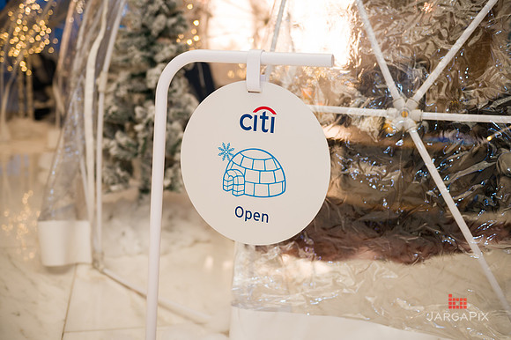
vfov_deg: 35.0
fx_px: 539
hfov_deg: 50.7
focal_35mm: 38
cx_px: 256
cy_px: 170
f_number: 3.2
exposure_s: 1/200
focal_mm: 38
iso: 400
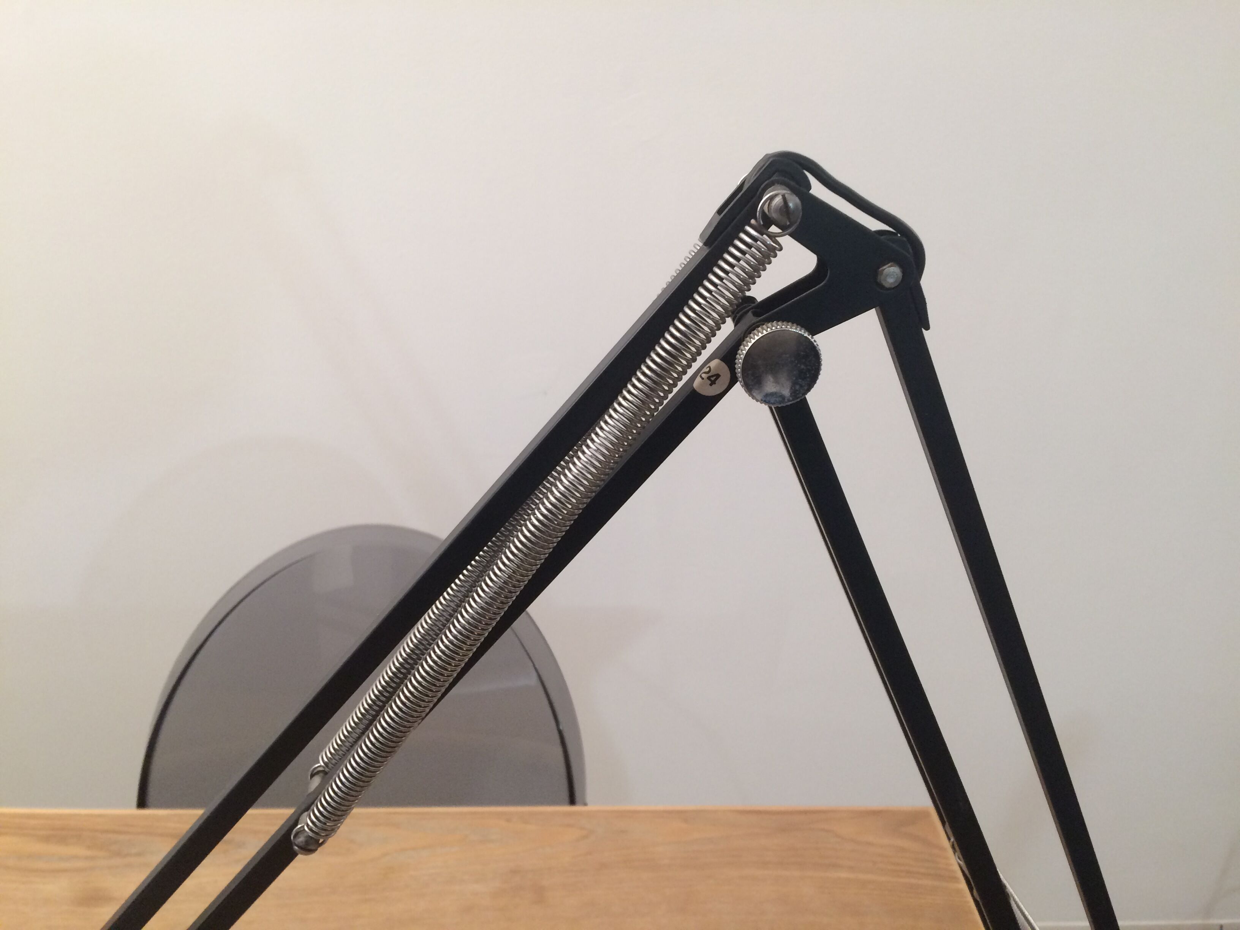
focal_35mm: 29
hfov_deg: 61.7
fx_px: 1039
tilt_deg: -24.8
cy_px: 465
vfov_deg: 48.2
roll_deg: -4.2
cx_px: 620
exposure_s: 1/33
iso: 80
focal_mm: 4.15
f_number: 2.2
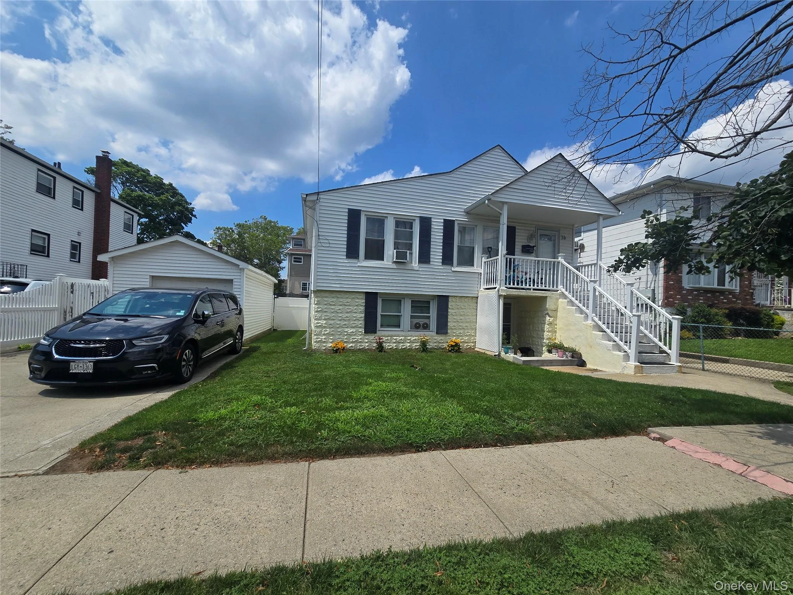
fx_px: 298
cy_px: 298
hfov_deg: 106.2
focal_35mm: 13
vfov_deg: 89.9
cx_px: 396
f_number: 2.2
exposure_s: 1/3598
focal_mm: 2.2
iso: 50
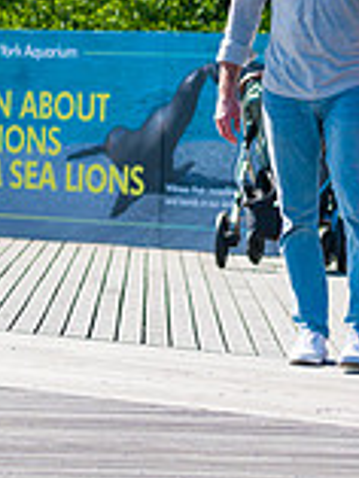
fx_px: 3438
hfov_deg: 5.9
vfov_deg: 7.9
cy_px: 113
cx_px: 542
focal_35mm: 249
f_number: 3.2
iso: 200
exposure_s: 1/2500
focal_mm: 70
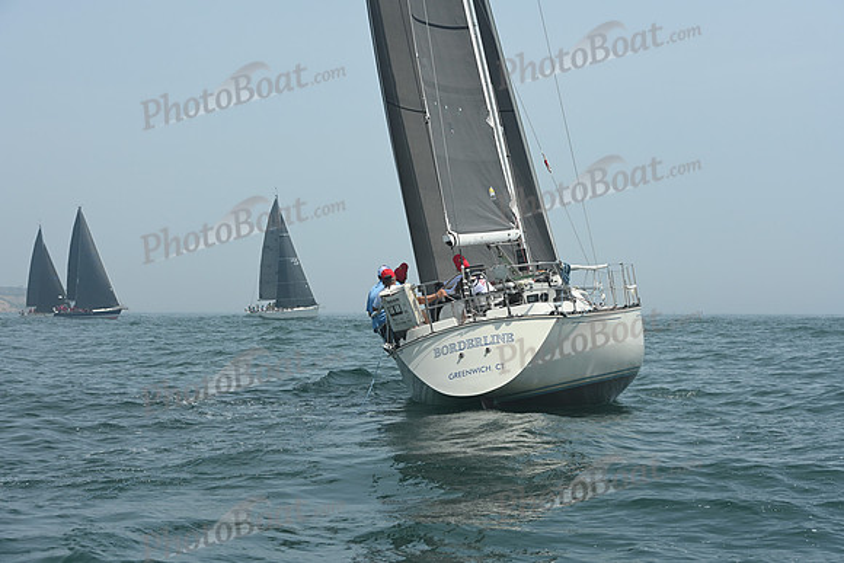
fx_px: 1923
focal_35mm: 82
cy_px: 282
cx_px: 422
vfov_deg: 16.7
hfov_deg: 24.8
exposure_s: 1/1250
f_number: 7.1
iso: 320
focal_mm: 82
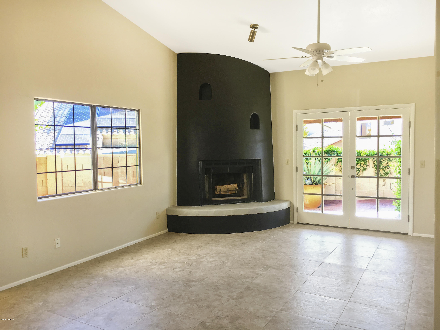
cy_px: 165
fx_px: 369
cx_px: 220
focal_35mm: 29
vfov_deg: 48.2
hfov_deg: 61.7
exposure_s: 1/30
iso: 32
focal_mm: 4.15
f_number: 2.2
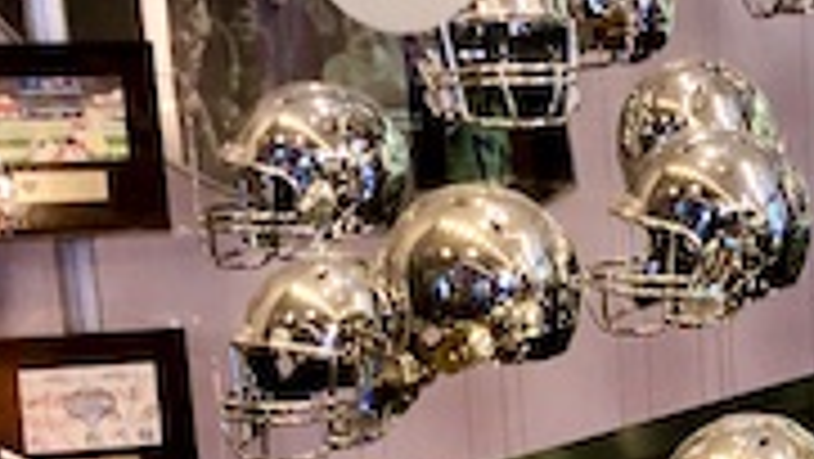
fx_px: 2181
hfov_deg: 19.3
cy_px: 567
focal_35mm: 101
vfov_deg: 11.7
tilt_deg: -14.9
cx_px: 1093
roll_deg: +0.0
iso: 64
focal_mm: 4
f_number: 1.8
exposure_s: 1/15
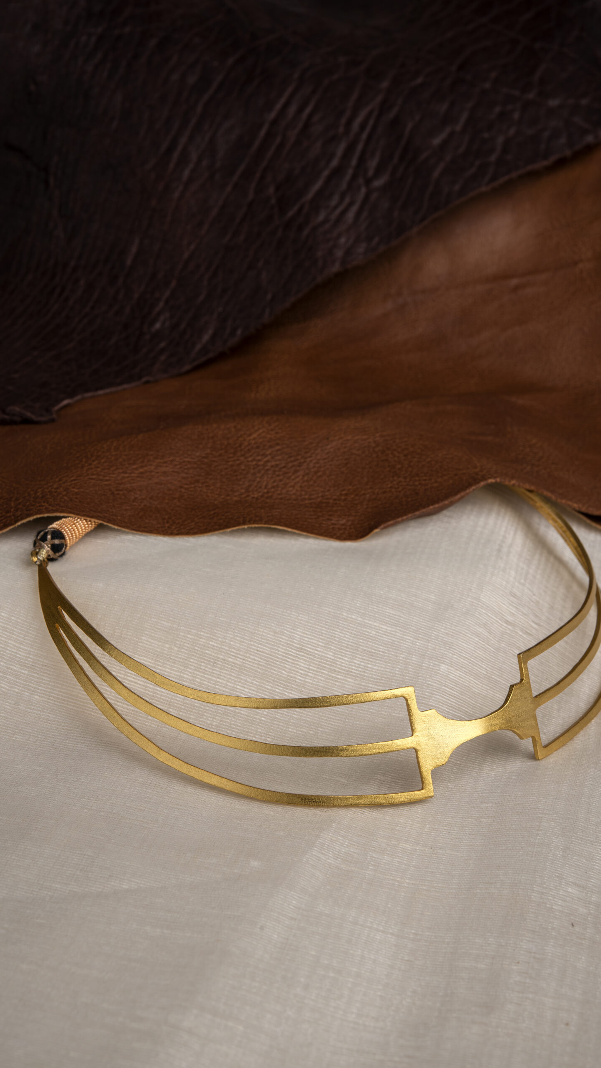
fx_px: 1785
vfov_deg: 33.3
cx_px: 330
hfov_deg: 19.1
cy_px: 534
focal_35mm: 63
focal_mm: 60
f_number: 18
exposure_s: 1/125
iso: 100
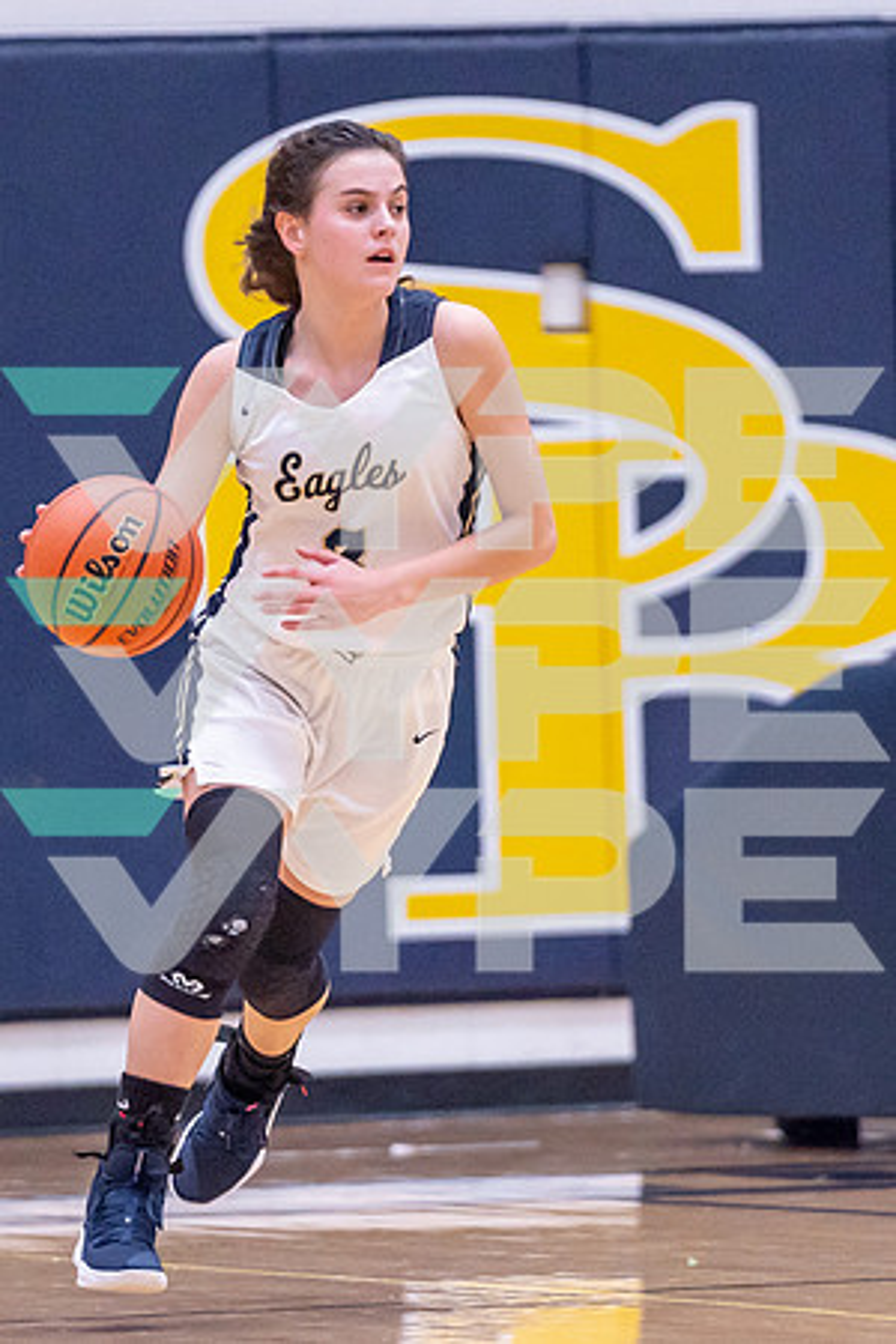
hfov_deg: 3.0
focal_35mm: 462
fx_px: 17237
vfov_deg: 4.5
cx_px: 494
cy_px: 725
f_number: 2.8
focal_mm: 200
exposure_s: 1/1250
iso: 2000
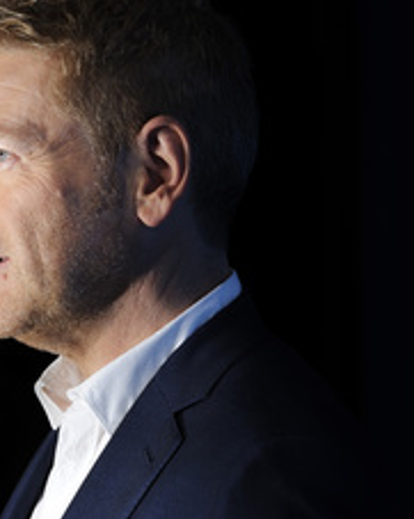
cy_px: 279
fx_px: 3315
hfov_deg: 7.1
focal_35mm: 216
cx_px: -73
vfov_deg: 9.0
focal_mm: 116
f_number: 7.1
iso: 200
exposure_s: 1/200
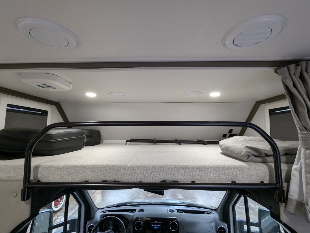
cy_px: 116
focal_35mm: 16
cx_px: 155
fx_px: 143
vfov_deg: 78.2
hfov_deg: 94.4
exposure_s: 1/35.5
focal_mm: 2.35
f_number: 2.2
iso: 178
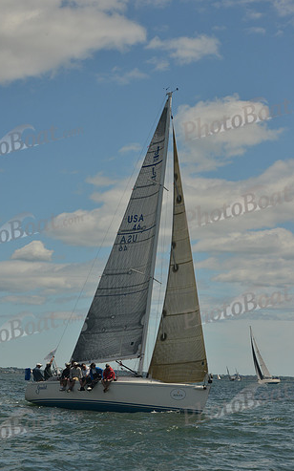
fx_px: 1077
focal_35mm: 84
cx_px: 133
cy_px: 268
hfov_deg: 15.5
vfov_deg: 24.6
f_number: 10
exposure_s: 1/800
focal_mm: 70
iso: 400
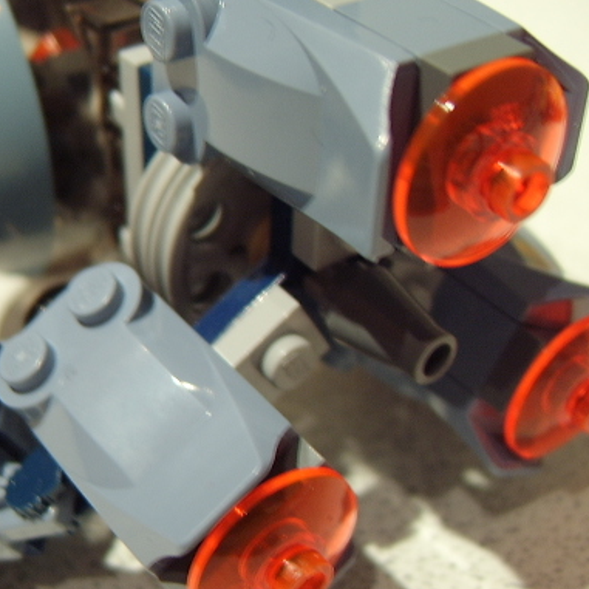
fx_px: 886
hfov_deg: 36.8
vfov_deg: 36.8
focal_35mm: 46
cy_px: 277
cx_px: 281
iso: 100
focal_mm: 8.13
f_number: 2.7
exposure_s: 1/5
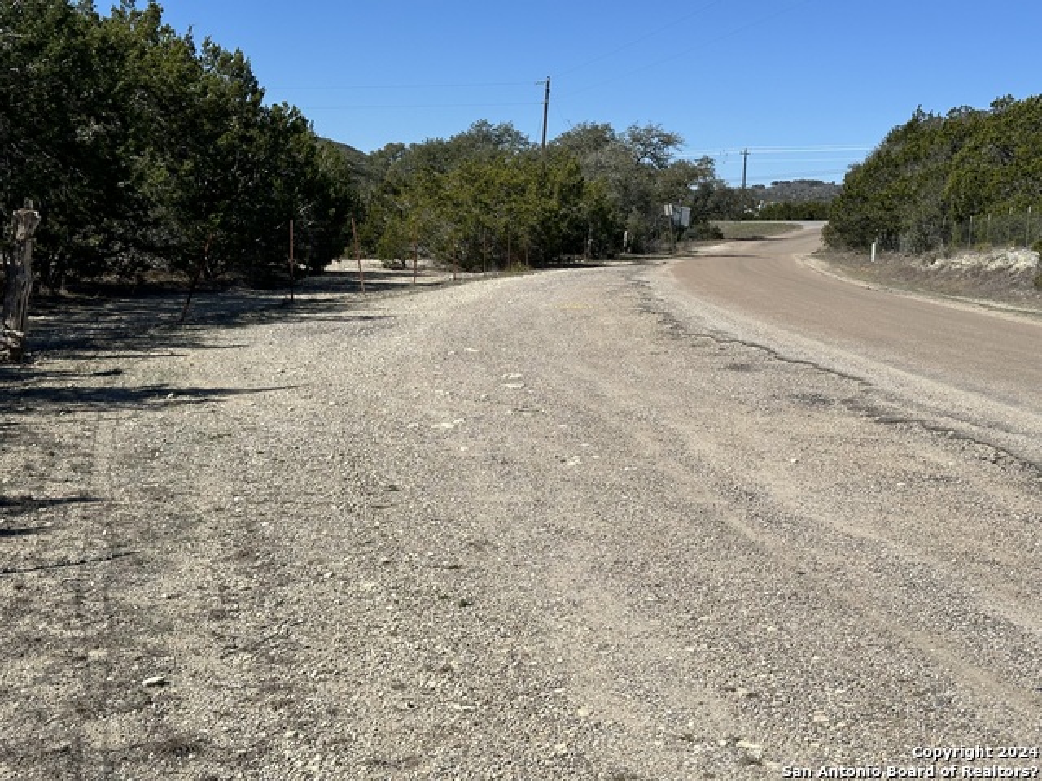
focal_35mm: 48
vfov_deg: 30.3
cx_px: 521
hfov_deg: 39.7
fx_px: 1445
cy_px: 390
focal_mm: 6.86
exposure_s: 1/6211
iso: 64
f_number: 1.78
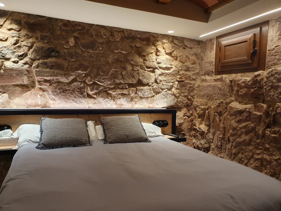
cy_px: 106
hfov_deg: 67.3
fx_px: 211
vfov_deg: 53.1
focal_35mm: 26
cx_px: 140
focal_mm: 4.32
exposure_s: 1/50
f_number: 2.4
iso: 200
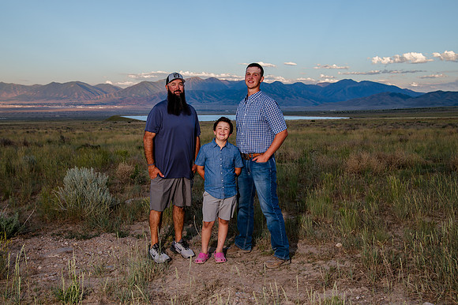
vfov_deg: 33.6
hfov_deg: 48.8
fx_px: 505
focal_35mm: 40
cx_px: 217
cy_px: 157
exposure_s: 1/250
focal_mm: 35
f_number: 5.6
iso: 200
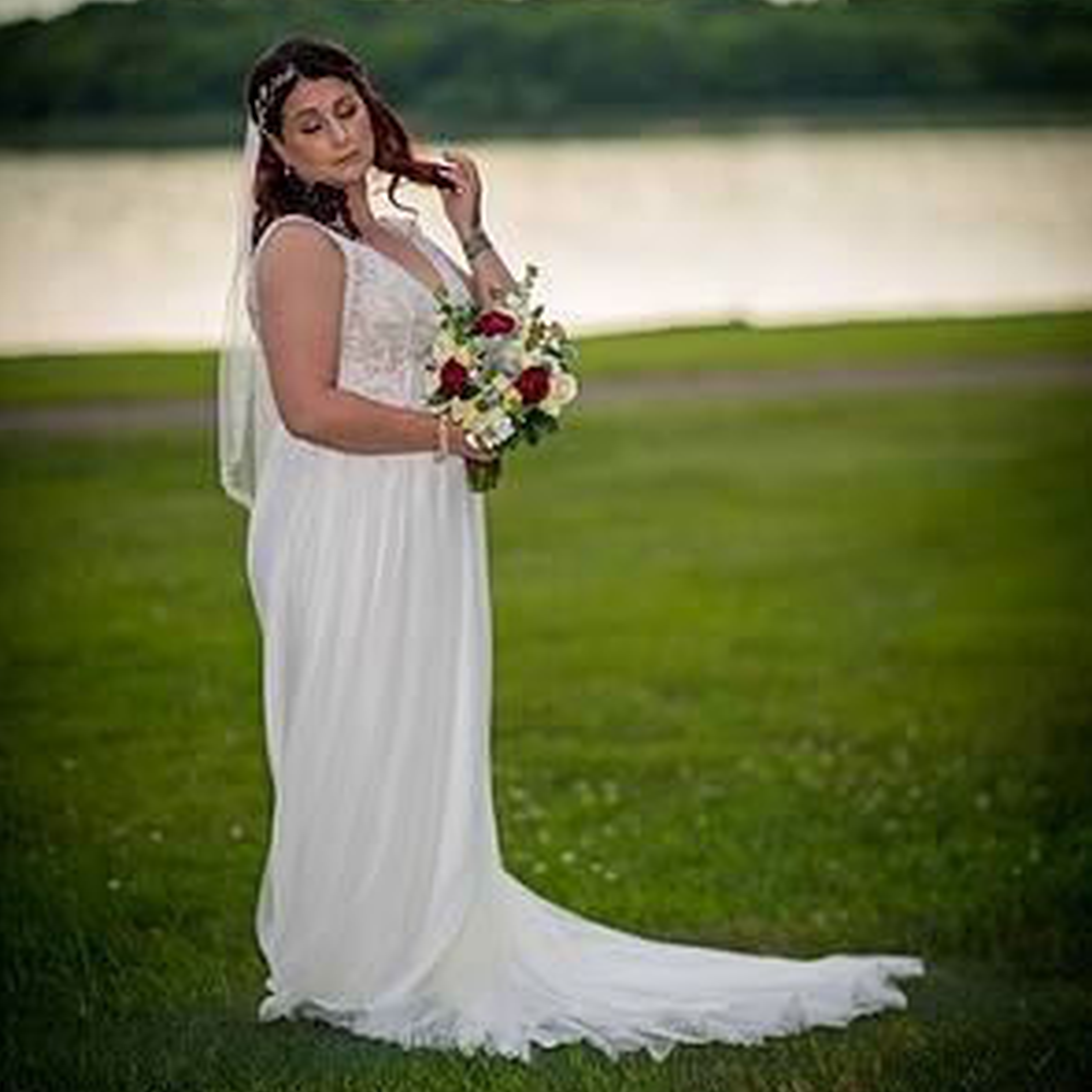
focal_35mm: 110
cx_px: 542
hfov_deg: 15.8
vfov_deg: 15.8
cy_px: 492
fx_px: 3926
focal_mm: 85
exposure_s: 1/1000
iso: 100
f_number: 1.4
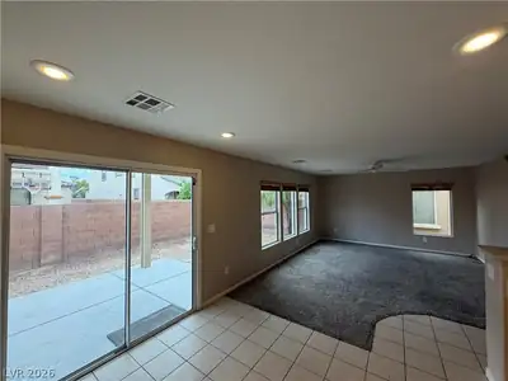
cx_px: 254
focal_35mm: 14
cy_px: 190
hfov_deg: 102.1
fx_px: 205
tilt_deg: +1.6
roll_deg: +0.7
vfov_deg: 85.7
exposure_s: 1/120
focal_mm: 2.22
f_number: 2.2
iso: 80
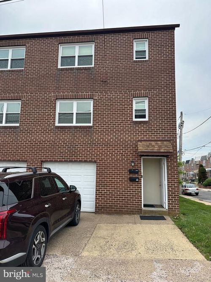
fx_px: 195
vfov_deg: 71.6
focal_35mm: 24
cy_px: 141
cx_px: 106
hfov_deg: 56.8
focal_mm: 6.86
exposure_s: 1/2469
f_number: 1.78
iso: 80
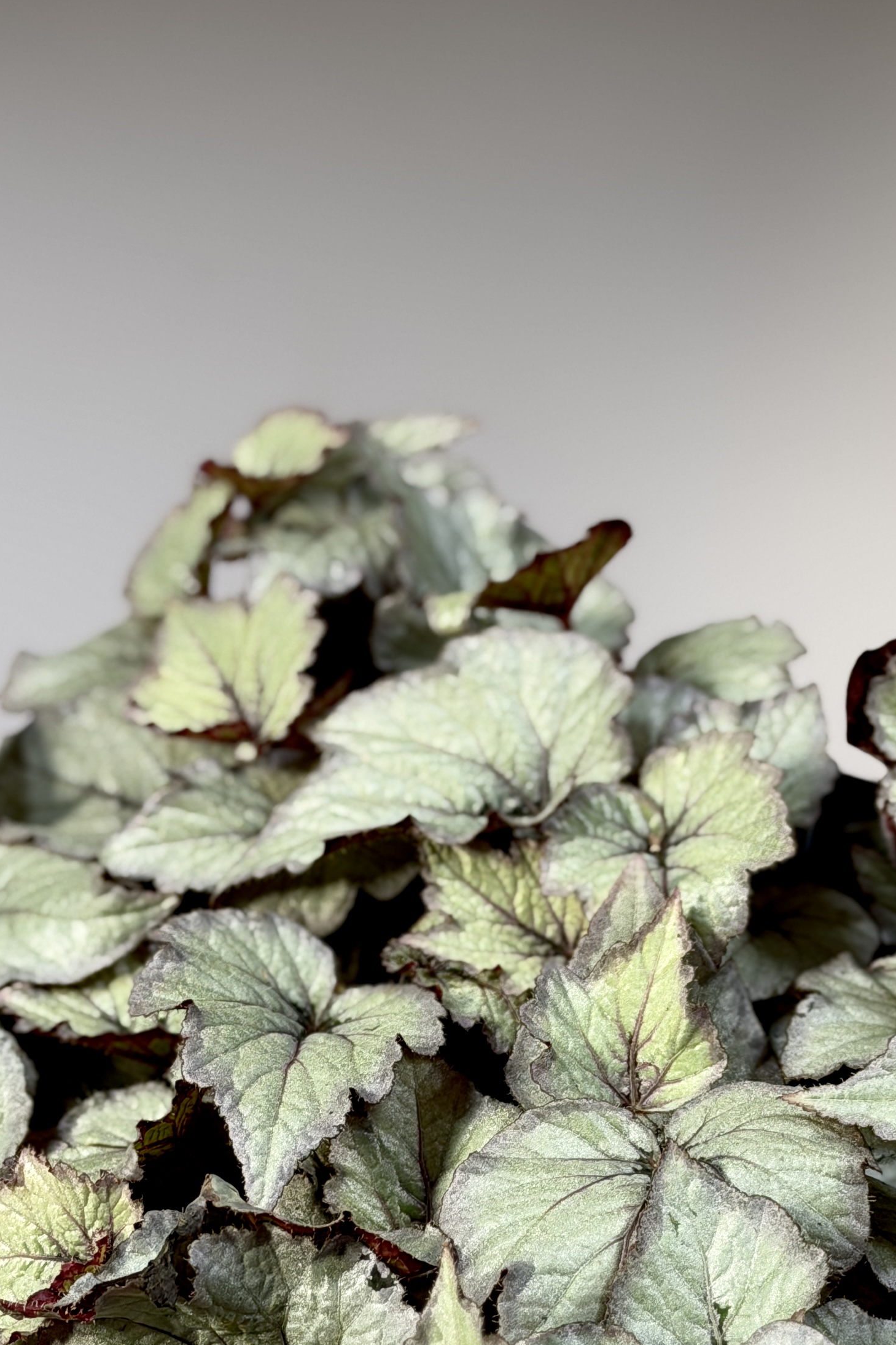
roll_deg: +0.2
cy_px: 882
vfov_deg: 22.1
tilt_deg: -2.6
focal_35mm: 92
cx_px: 514
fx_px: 3434
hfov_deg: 14.9
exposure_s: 1/50
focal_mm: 6.76
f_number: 1.78
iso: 50
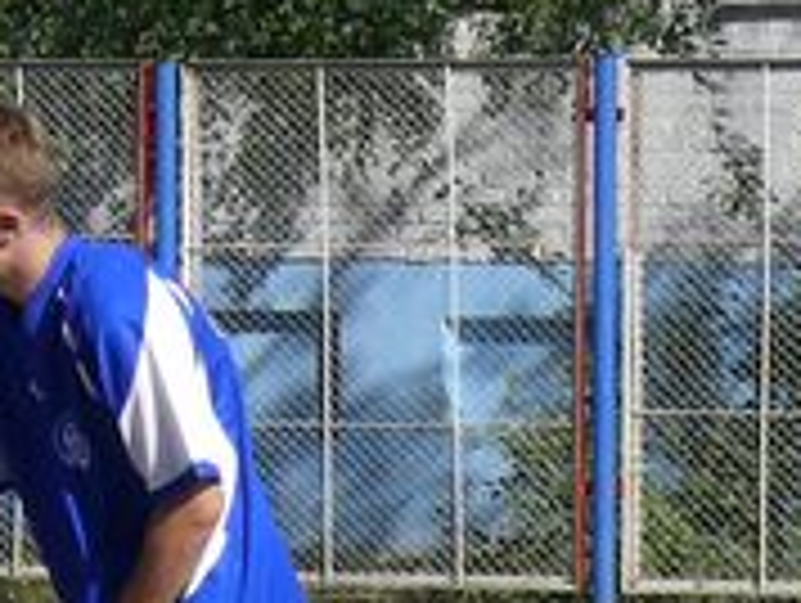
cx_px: -252
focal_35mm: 449
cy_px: 576
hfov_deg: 4.4
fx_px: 10404
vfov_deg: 3.3
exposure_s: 1/400
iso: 100
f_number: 5.6
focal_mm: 17
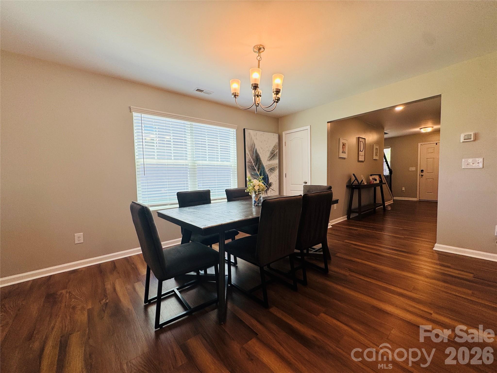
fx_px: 201
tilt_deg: -3.4
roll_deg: +1.0
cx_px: 248
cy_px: 186
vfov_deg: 85.7
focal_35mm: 14
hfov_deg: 102.1
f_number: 2.2
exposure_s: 1/120
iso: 64
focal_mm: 2.22
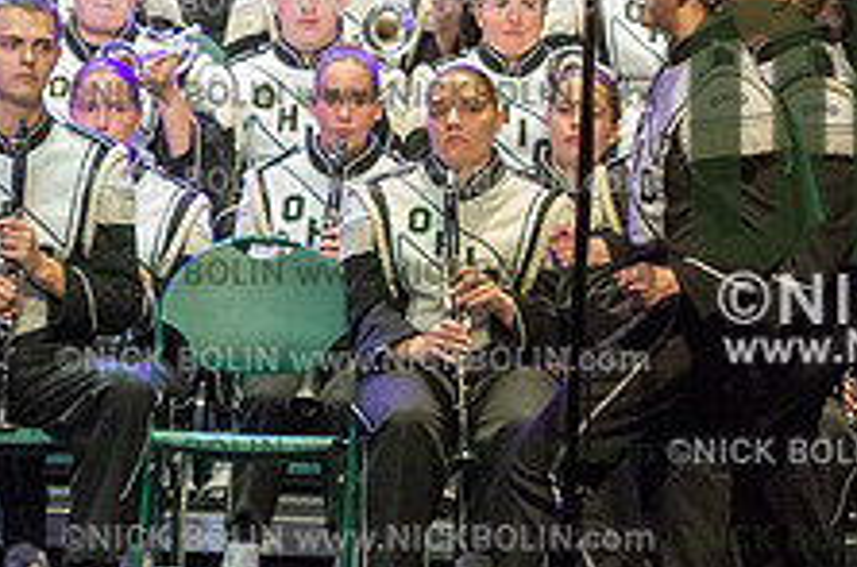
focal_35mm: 576
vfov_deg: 2.4
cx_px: 961
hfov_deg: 3.6
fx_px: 13682
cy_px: 181
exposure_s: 1/200
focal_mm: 220
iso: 8000
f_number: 7.1
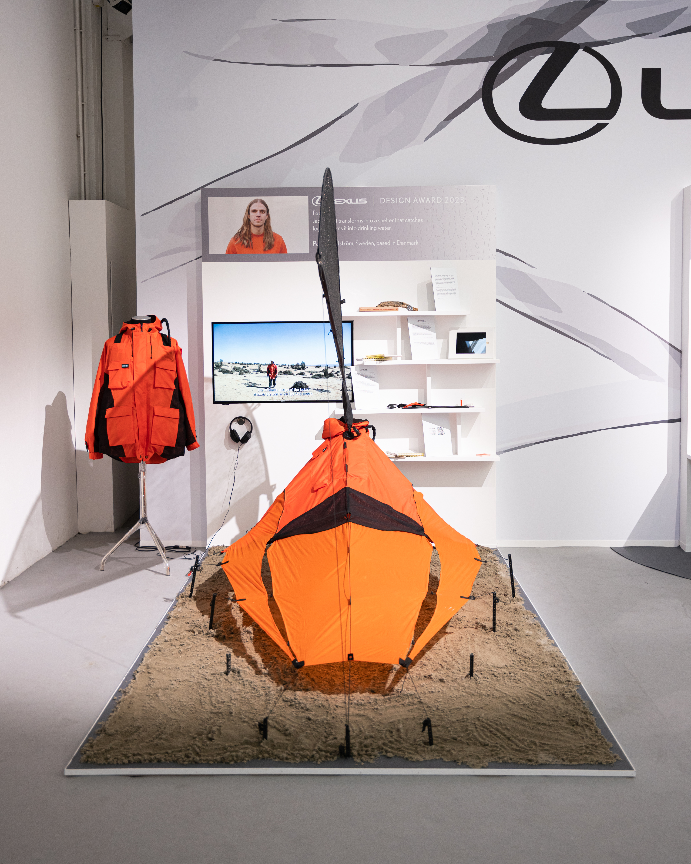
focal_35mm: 40
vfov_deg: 45.8
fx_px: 1023
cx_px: 346
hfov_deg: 37.3
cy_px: 397
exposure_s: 1/400
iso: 800
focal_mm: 35
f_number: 2.8
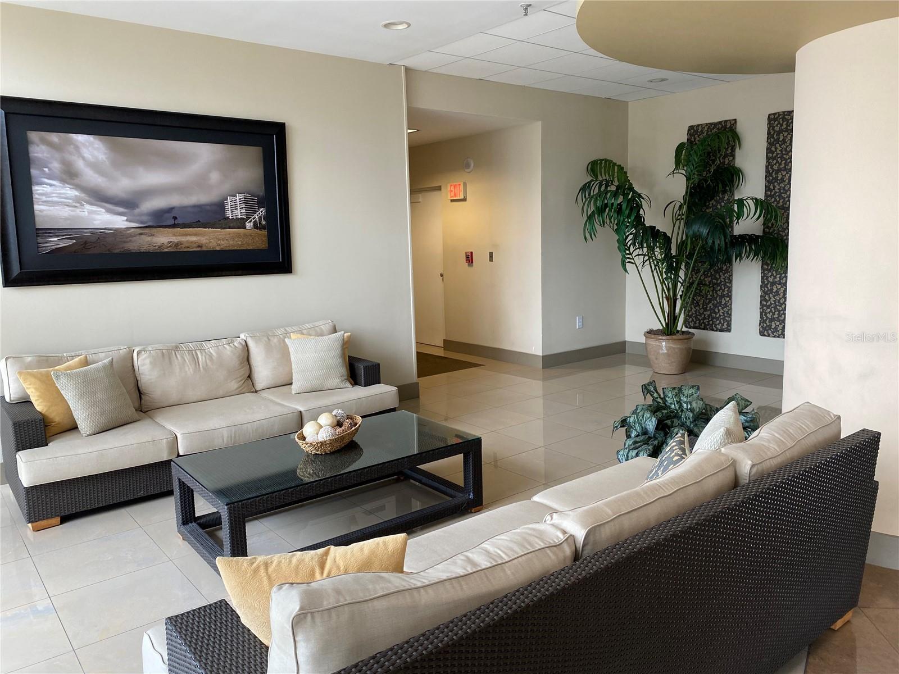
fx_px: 675
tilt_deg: -8.2
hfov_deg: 67.3
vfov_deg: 53.1
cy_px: 337
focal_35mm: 26
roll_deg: +1.1
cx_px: 450
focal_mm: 4.25
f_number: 1.8
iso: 100
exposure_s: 1/120
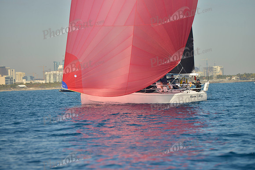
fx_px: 1382
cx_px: 128
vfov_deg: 7.0
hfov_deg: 10.5
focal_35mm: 195
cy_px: 85
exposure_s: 1/800
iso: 200
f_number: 5.6
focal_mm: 195
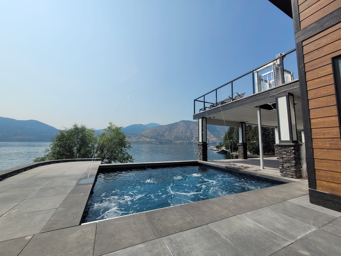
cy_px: 128
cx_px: 170
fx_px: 128
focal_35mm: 13
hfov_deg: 106.2
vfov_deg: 89.9
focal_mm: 1.74
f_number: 2.2
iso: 40
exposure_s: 1/2805
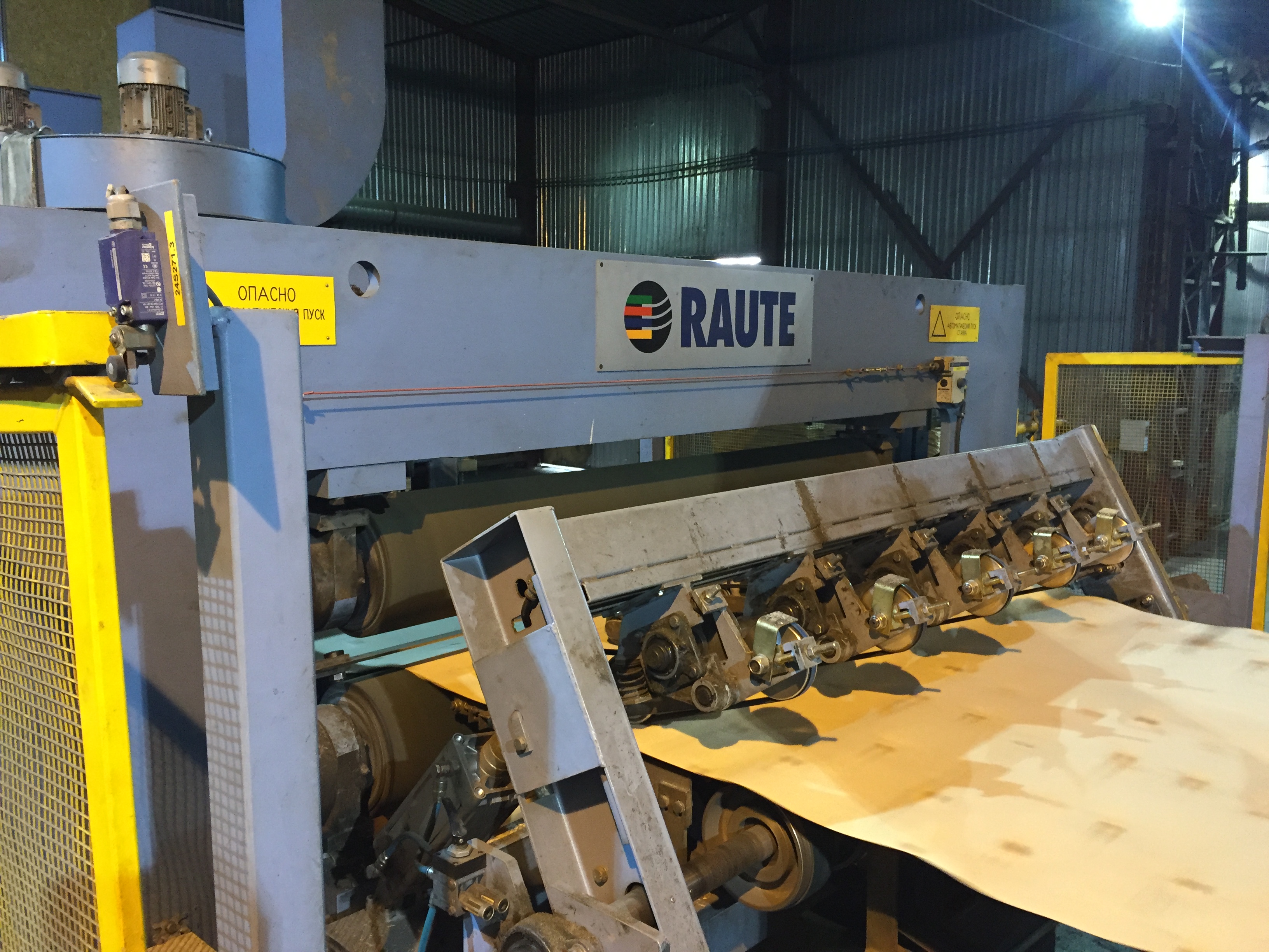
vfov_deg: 48.2
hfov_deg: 61.7
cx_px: 634
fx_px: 1063
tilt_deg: -6.3
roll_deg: -0.9
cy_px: 476
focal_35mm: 29
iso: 200
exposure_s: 1/33
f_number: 2.2
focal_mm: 4.15
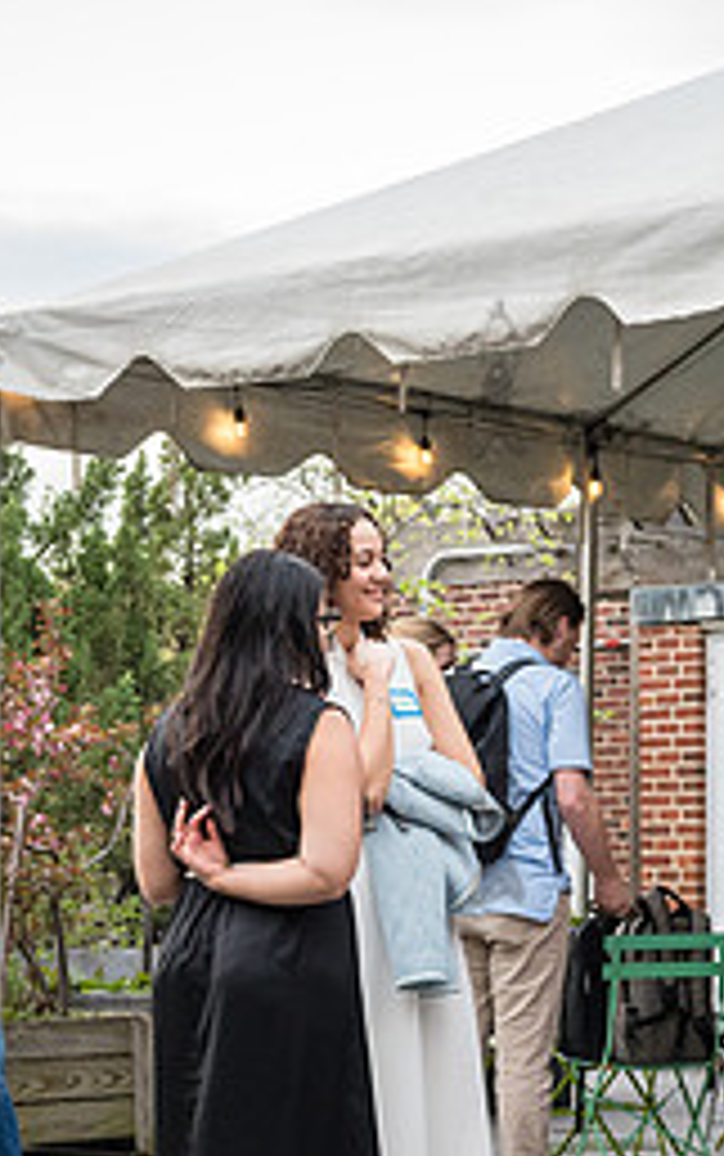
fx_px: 2868
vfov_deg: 22.5
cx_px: 345
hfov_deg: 14.4
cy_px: 893
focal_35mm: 91
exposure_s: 1/400
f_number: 4.5
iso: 1000
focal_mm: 35
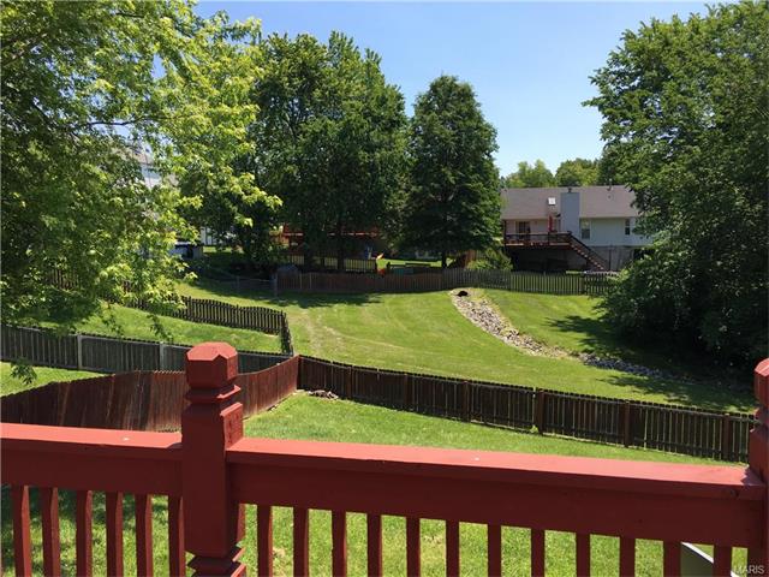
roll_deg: +0.4
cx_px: 384
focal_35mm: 29
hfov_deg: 61.7
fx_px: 644
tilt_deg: -4.2
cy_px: 288
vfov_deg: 48.2
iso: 25
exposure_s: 1/836
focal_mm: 4.15
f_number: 2.2
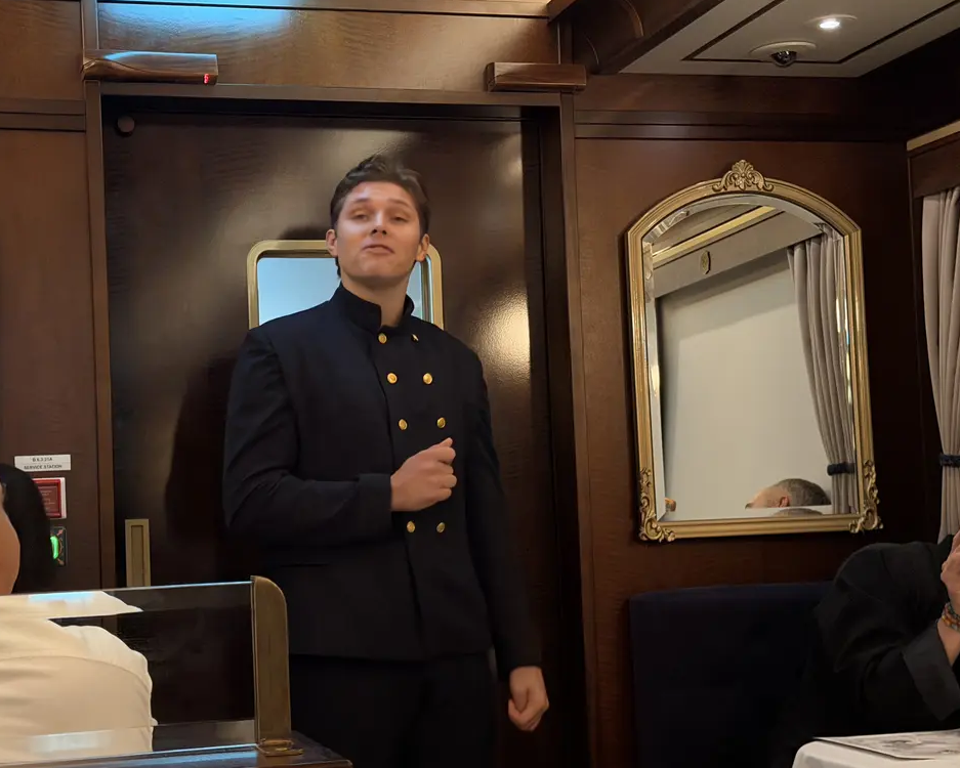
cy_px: 436
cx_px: 366
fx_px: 1705
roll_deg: +2.9
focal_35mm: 60
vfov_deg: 25.4
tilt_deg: +3.1
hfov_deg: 31.3
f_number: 1.78
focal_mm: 6.76
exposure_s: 1/20
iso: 800
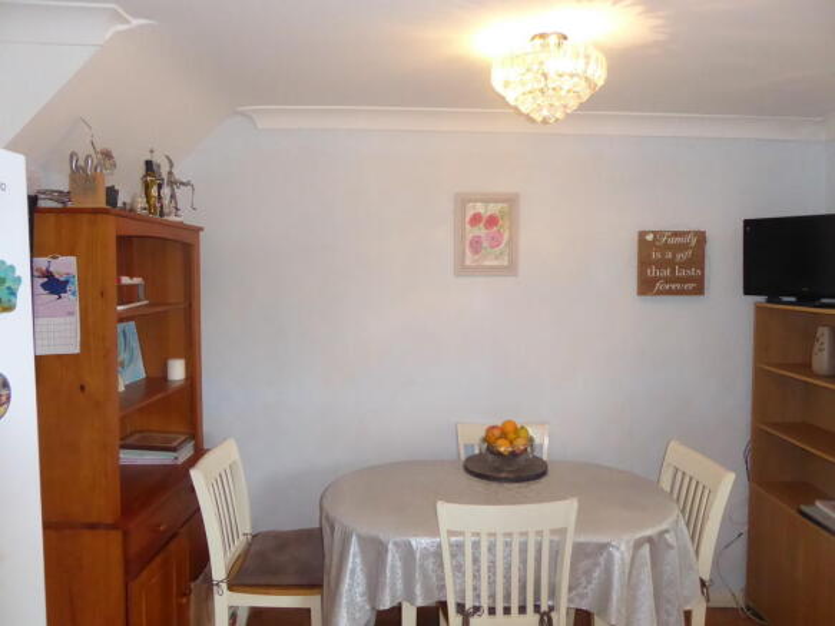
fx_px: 579
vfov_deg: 56.8
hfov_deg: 71.6
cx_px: 418
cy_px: 313
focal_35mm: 24
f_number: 3.3
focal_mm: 4.3
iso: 800
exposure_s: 1/60
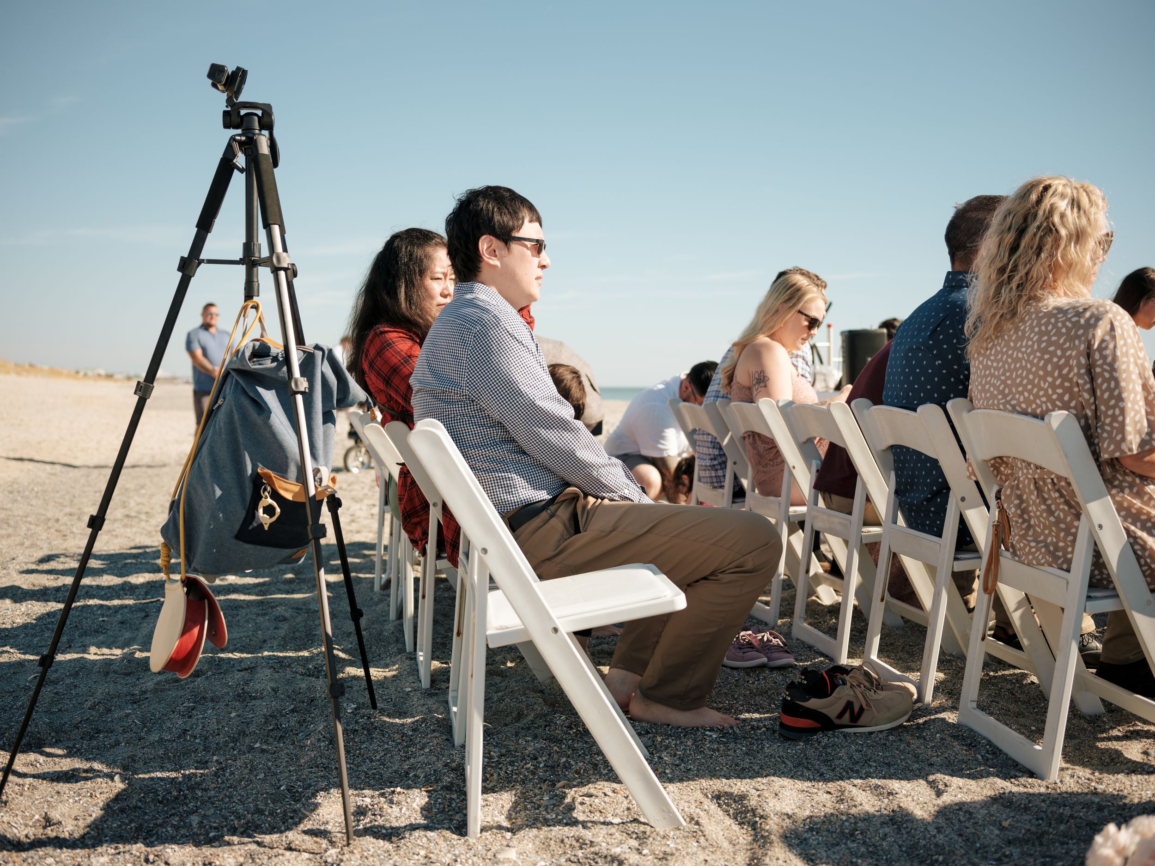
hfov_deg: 46.8
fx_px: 1335
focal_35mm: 40
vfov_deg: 36.0
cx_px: 578
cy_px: 433
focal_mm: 50
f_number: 4
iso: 400
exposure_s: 1/2000
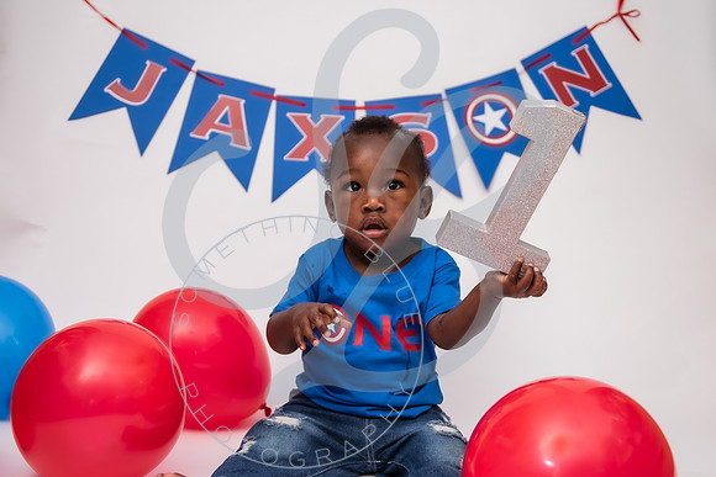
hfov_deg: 34.5
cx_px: 345
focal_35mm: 58
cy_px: 245
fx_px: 1154
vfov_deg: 23.4
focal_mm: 38
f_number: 2.8
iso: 100
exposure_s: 1/160
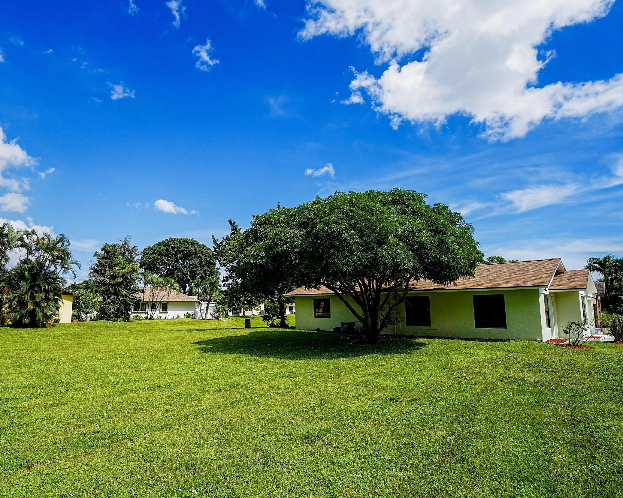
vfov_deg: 70.8
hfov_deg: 82.8
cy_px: 257
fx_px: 350
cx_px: 269
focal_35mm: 19
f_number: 7.1
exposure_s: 1/640
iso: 100
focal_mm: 14
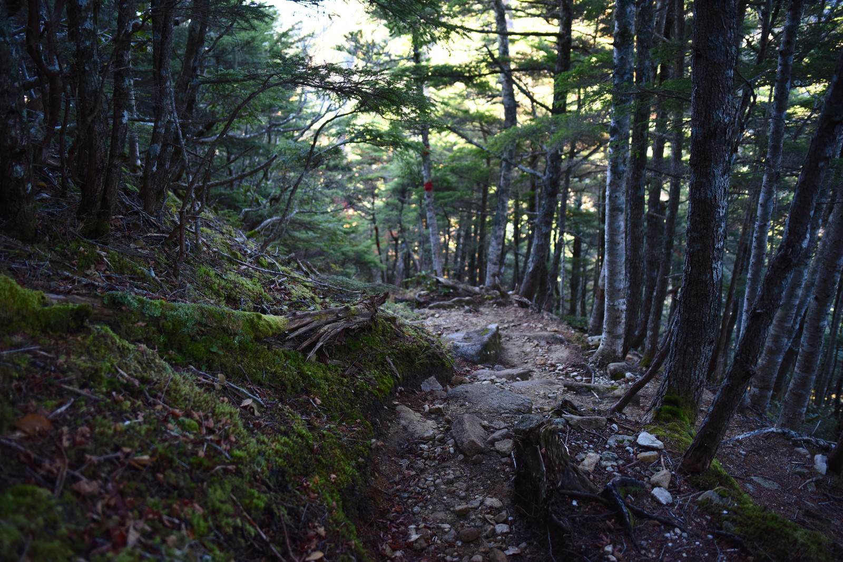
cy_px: 281
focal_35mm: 24
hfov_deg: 73.7
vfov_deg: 53.1
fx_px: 562
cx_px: 422
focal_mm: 24
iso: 640
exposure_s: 1/100
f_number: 1.8
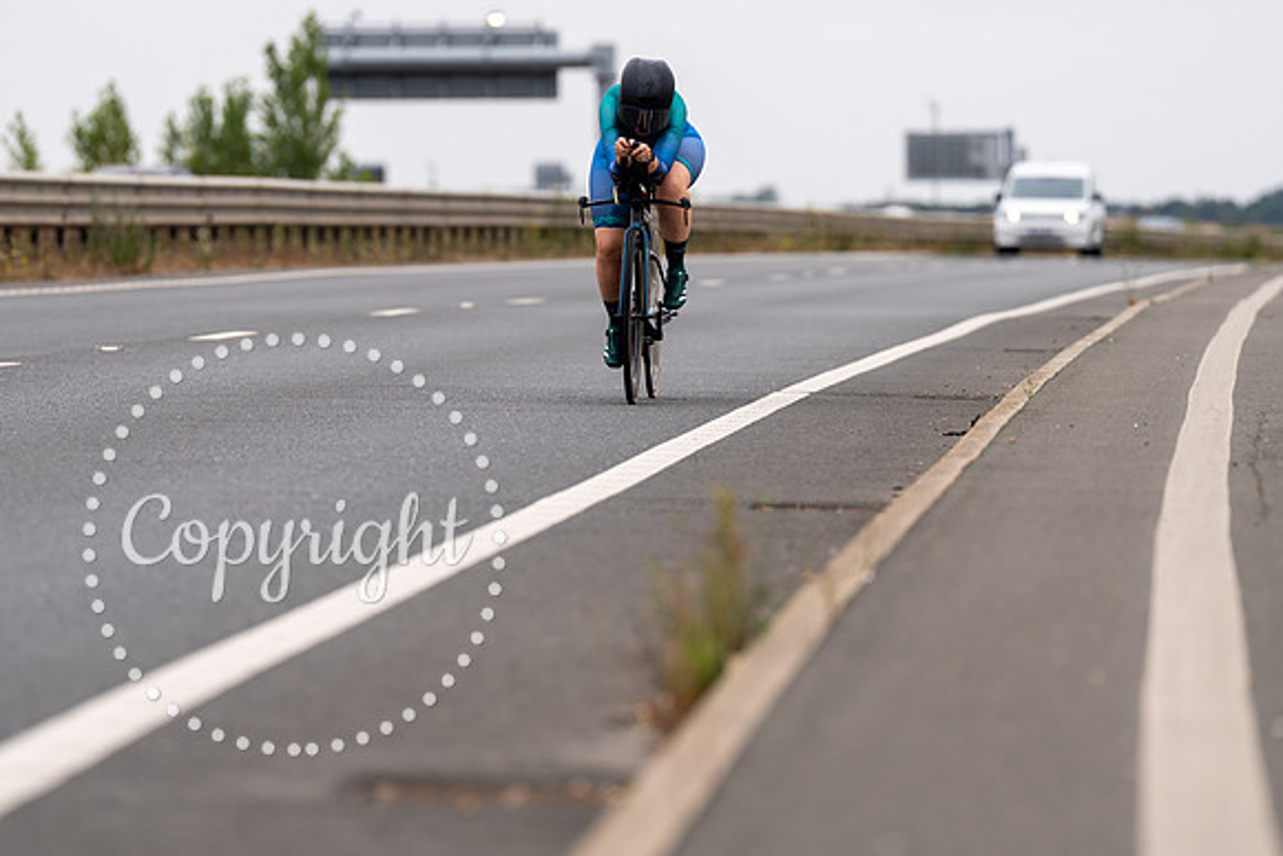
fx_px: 9183
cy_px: 333
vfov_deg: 5.3
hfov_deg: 8.0
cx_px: 638
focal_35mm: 258
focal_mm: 200
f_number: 3.5
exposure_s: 1/800
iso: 100
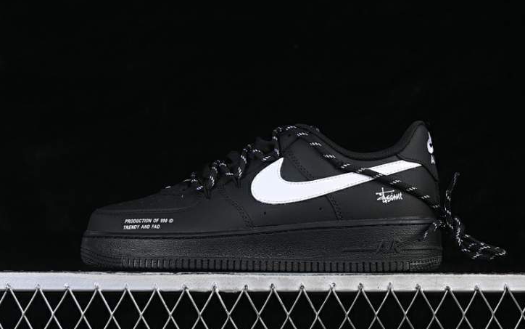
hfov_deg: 26.8
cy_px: 162
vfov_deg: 17.0
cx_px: 264
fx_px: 1102
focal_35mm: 77
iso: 160
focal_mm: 50
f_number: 6.3
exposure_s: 1/60
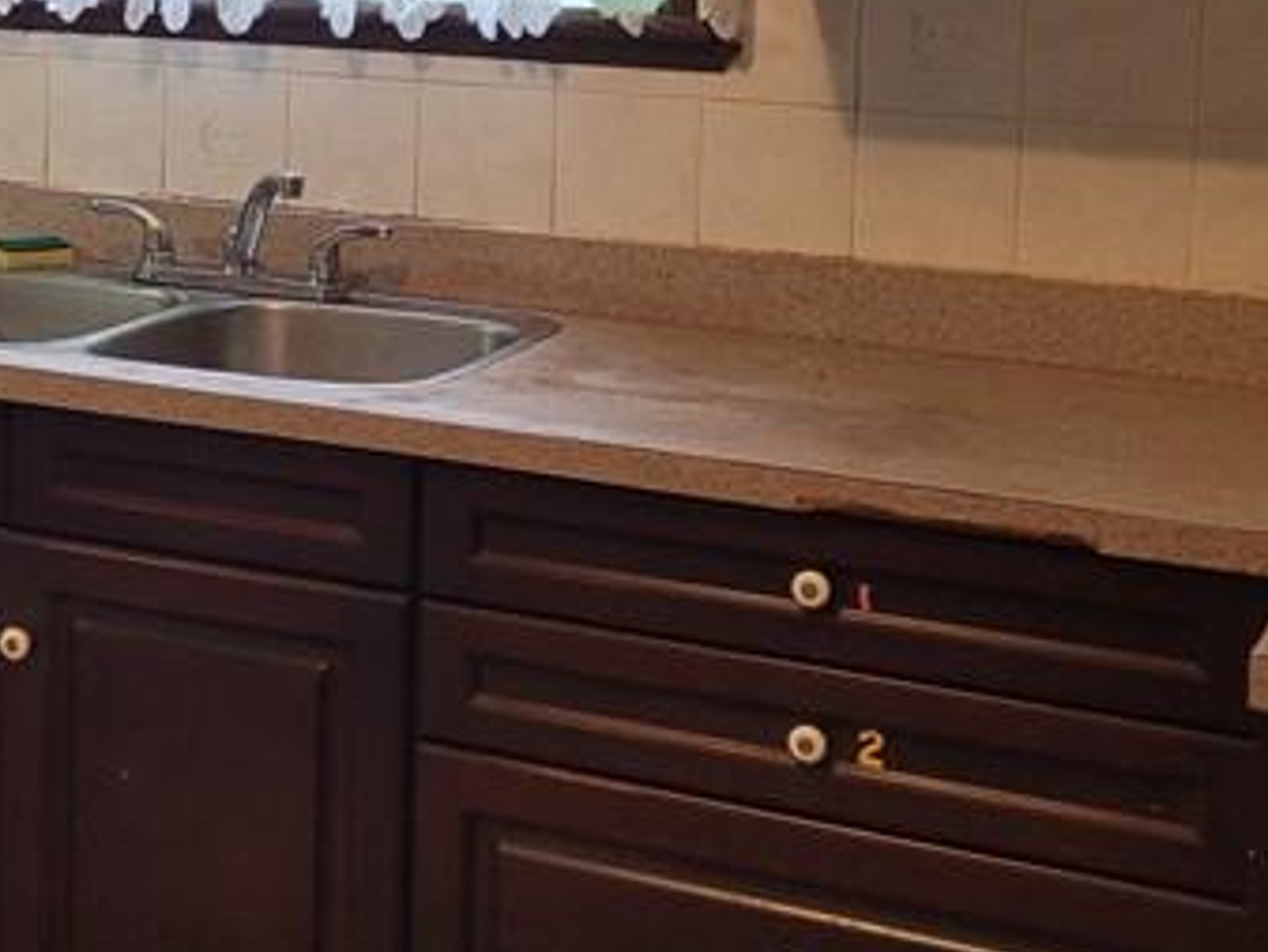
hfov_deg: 23.4
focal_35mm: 79
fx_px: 2895
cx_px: -83
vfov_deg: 18.3
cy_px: 68
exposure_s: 1/40
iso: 160
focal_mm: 5.4
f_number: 1.8
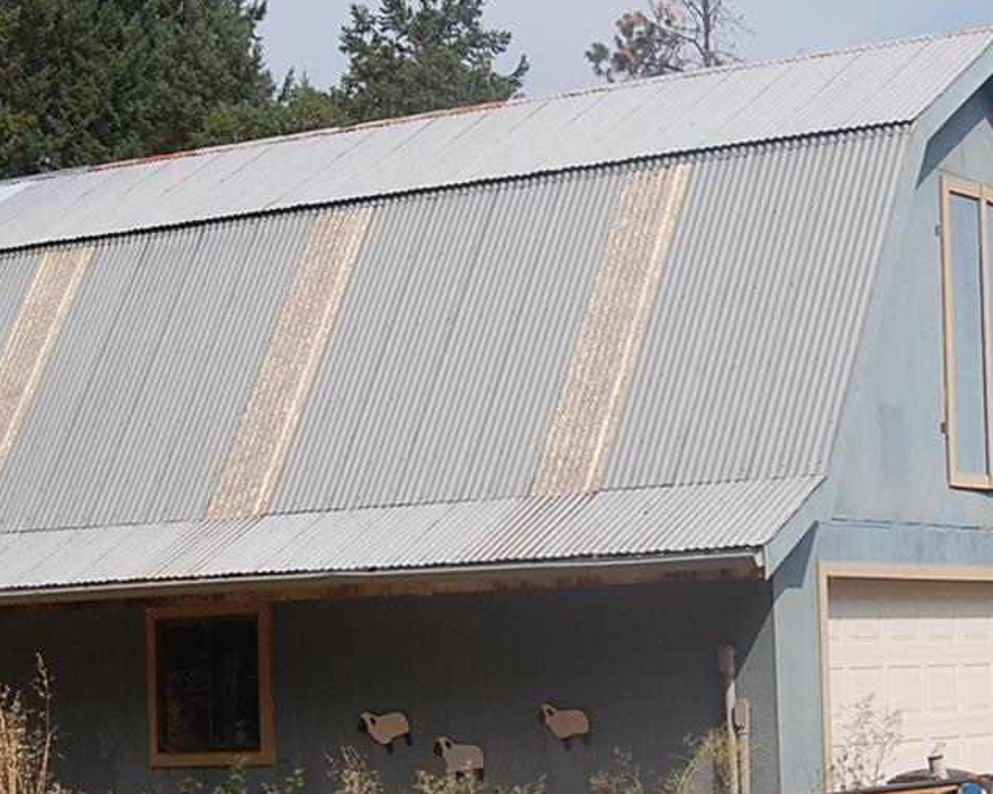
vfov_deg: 16.5
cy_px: 487
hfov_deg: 20.5
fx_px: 2733
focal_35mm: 93
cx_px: 705
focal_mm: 28
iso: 200
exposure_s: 1/320
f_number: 9
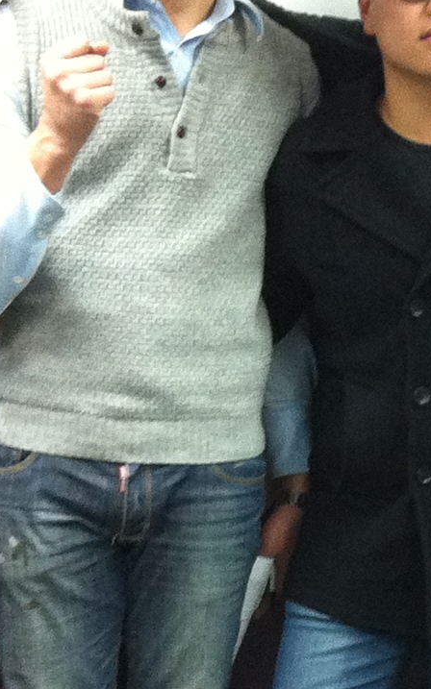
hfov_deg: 9.5
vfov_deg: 15.5
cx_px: 627
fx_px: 2519
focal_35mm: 134
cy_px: 482
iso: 250
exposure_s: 1/15
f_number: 2.8
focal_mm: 3.85
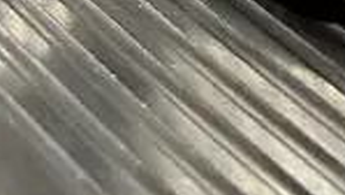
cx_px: 345
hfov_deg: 14.8
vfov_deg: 6.4
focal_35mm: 143
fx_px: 1309
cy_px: -660
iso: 250
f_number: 1.78
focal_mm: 6.86
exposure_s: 1/78
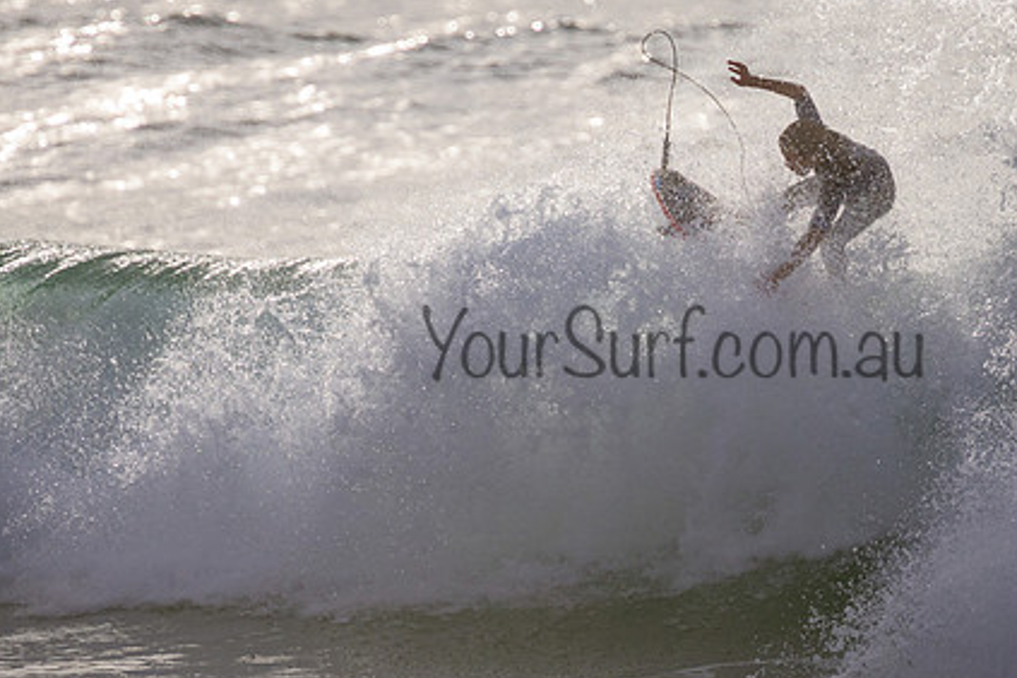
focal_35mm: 822
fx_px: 23220
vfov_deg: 1.7
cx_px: 668
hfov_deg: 2.5
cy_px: 322
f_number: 5.6
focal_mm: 400
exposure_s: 1/2500
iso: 180
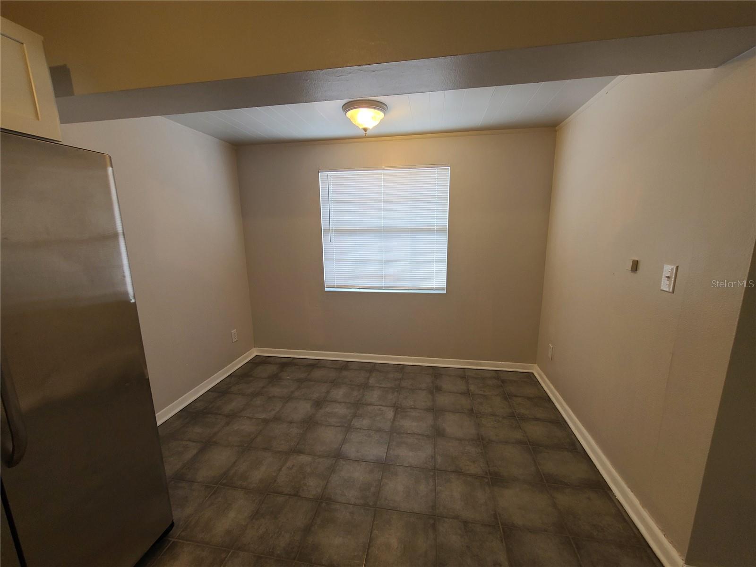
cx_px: 378
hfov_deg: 106.2
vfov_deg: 89.9
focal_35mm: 13
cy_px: 284
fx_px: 284
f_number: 2.2
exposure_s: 1/60
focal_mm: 2.2
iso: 125
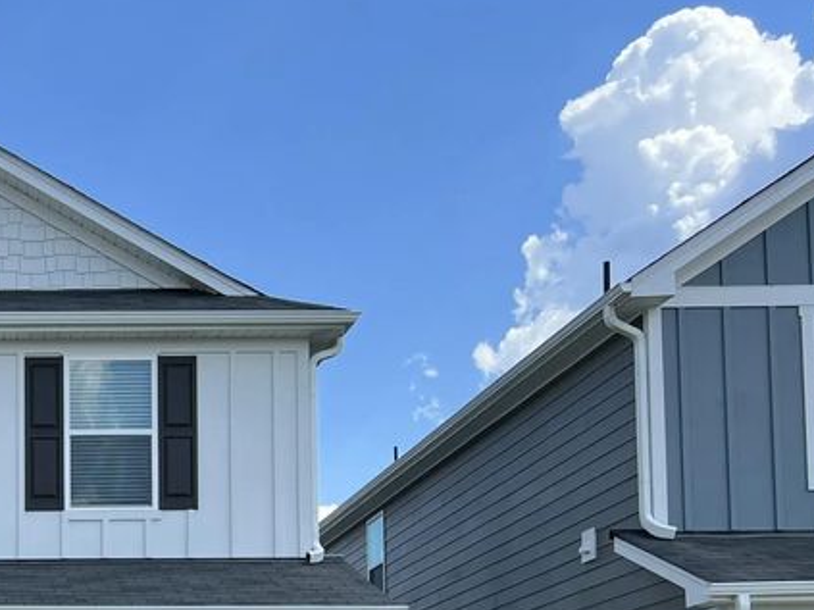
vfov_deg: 21.9
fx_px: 1481
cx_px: -54
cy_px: 695
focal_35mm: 63
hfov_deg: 28.3
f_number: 1.5
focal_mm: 5.7
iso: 50
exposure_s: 1/2208
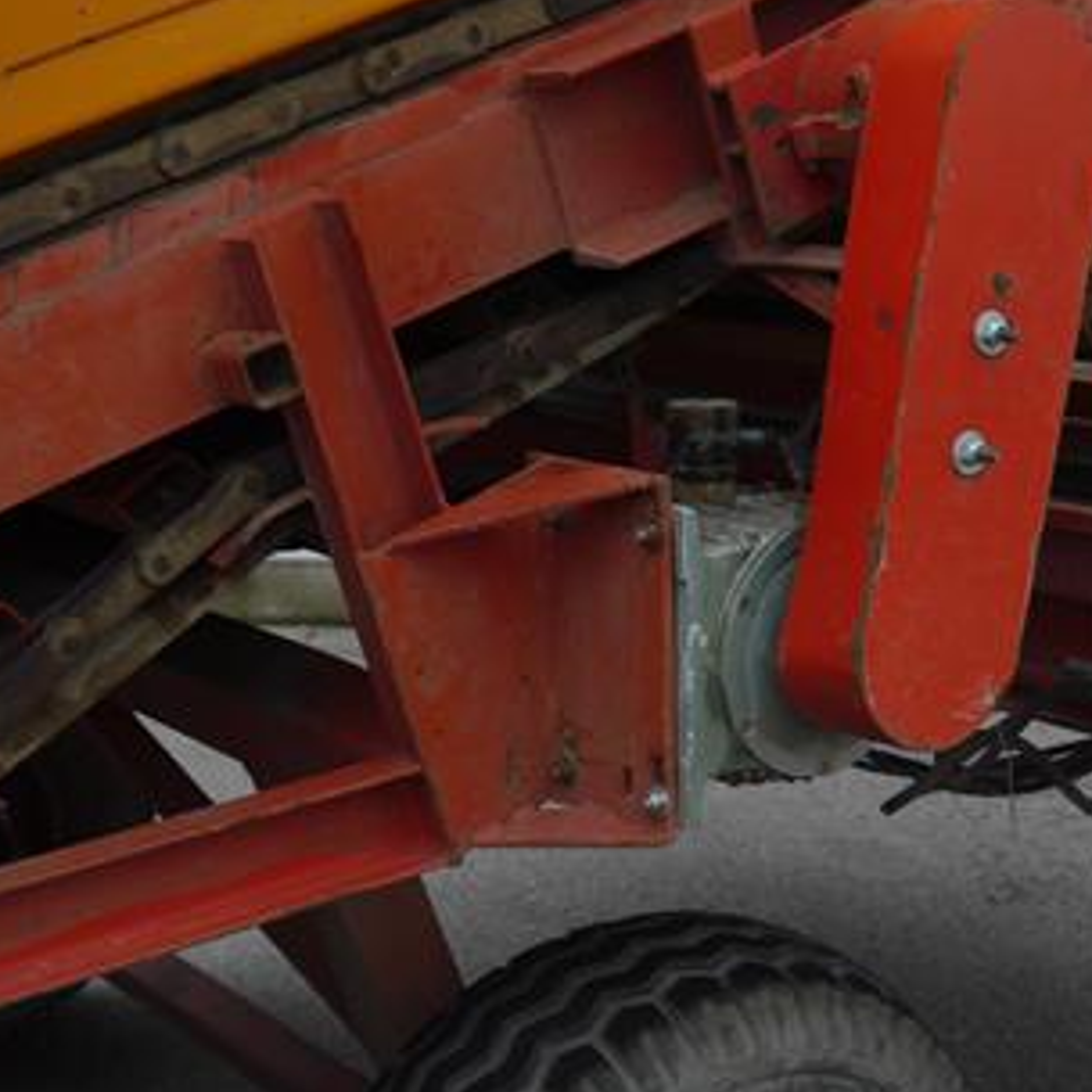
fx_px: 2391
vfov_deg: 25.7
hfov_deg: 25.7
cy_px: 618
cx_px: 533
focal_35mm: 67
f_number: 4.1
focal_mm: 18
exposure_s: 1/80
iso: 160
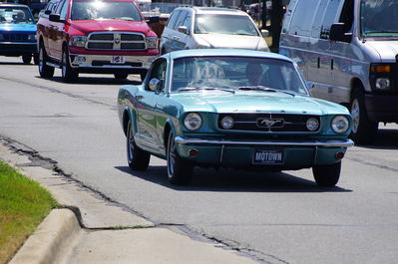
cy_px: 132
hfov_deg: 8.6
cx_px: 199
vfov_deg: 5.7
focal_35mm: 240
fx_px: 2650
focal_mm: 160
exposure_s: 1/320
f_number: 7.1
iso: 100
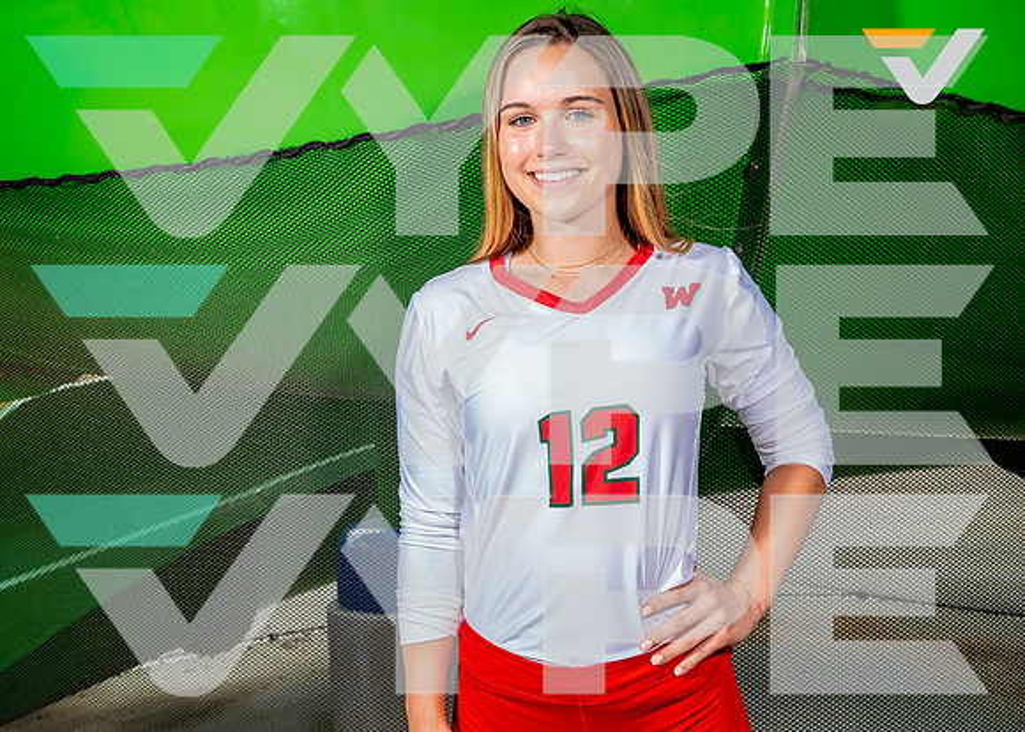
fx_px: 1246
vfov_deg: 32.7
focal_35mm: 43
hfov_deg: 44.7
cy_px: 366
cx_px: 512
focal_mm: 40
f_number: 8
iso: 100
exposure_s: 1/125
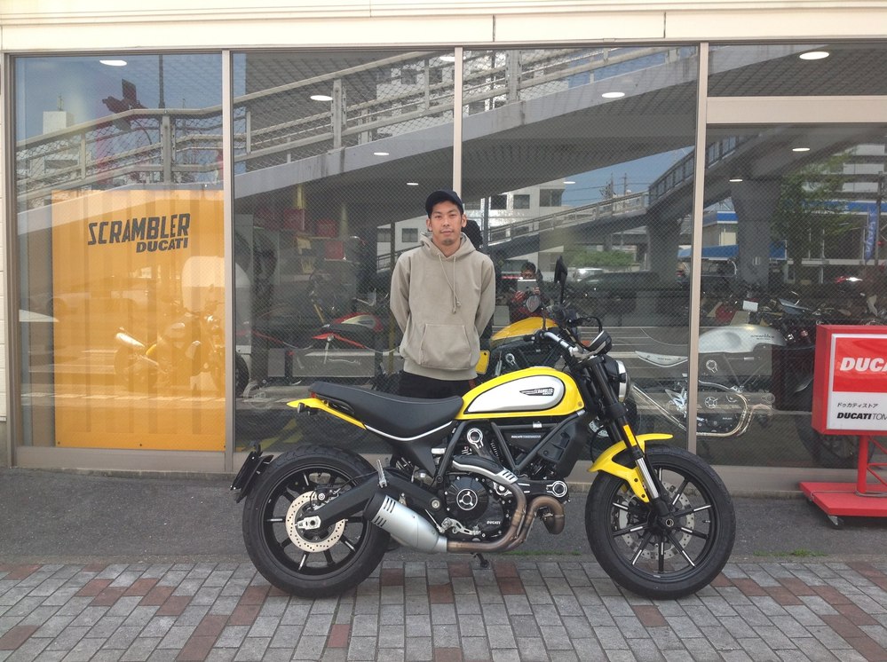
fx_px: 895
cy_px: 331
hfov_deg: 52.7
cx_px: 444
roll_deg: -1.2
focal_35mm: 35
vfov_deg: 40.6
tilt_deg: -5.0
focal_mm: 4.28
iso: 50
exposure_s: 1/299
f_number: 2.4
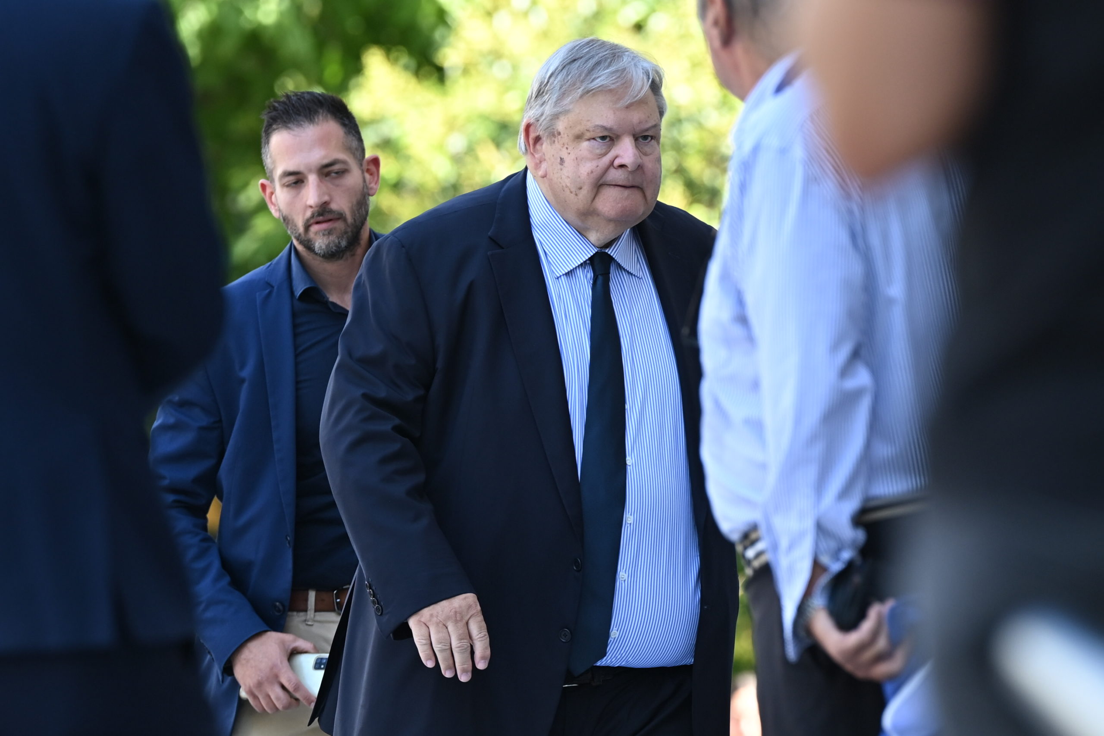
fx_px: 6133
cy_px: 368
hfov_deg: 10.3
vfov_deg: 6.9
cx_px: 552
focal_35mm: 200
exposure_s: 1/400
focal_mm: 200
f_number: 3.5
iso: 320
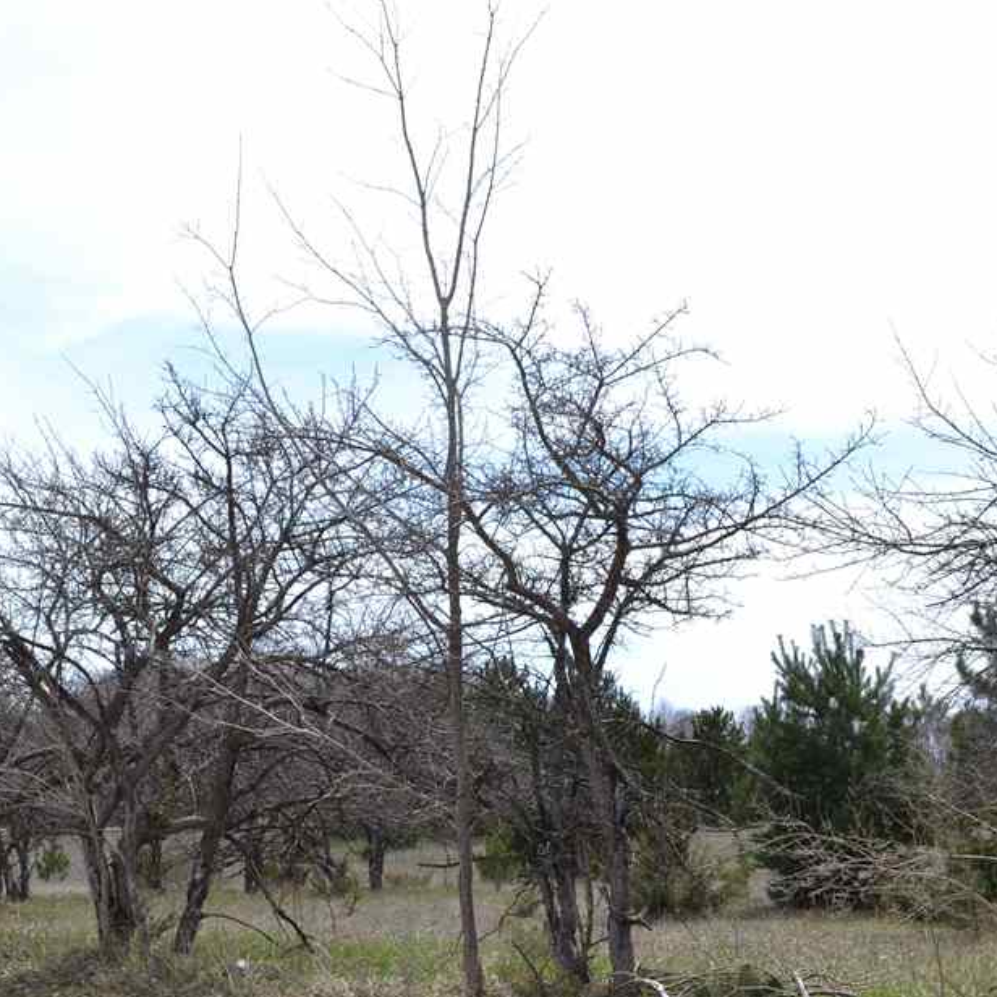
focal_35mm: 53
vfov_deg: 31.9
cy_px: 689
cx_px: 460
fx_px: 1727
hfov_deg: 32.2
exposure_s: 1/250
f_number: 8
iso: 100
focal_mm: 20
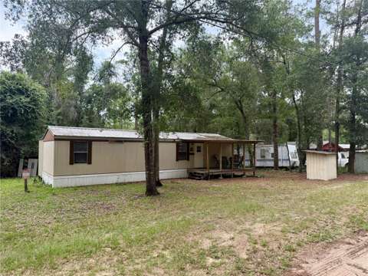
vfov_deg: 56.8
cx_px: 184
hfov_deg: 71.6
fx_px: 255
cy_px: 138
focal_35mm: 24
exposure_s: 1/955
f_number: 1.78
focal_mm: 6.76
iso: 100
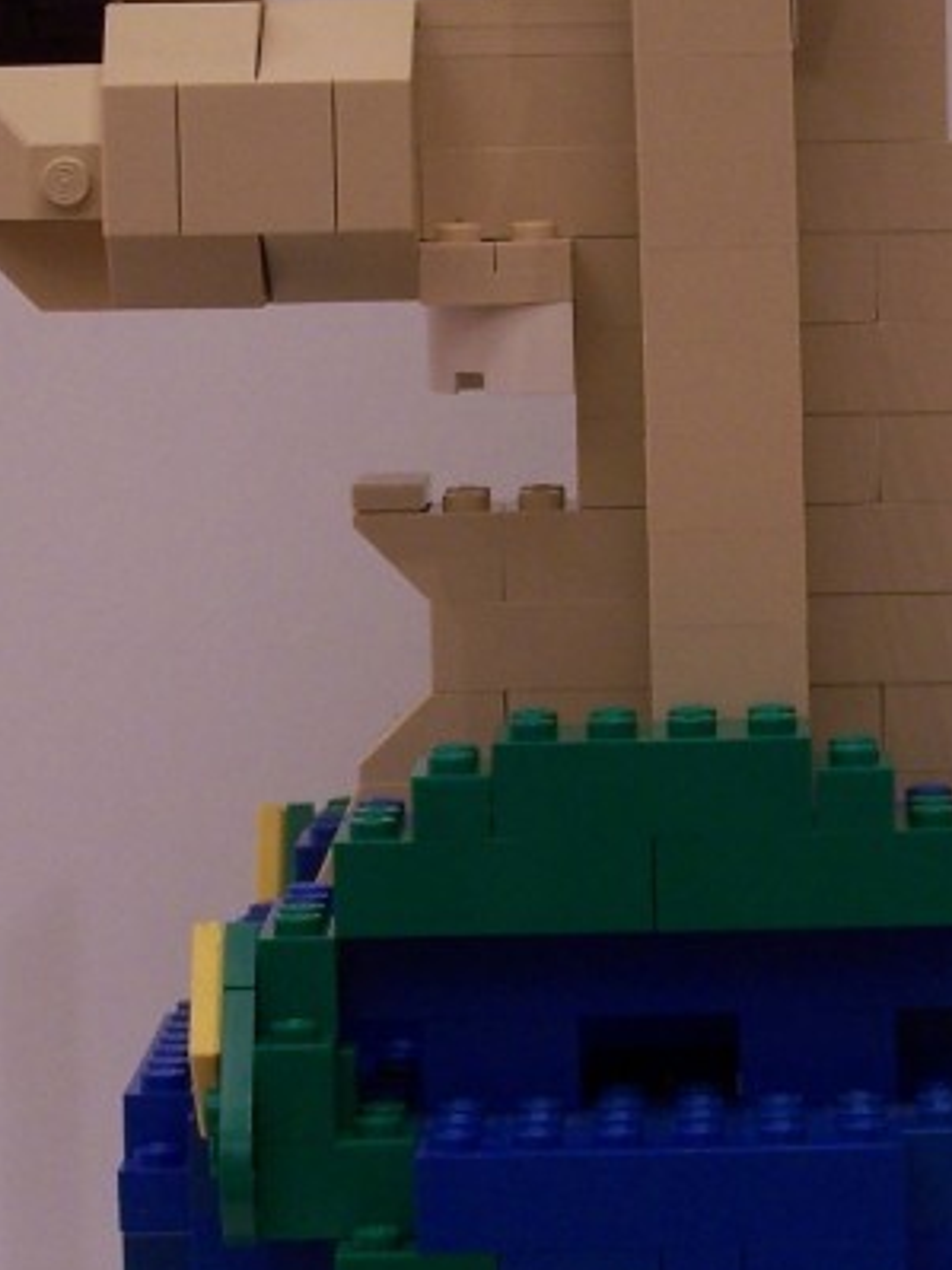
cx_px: 557
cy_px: 649
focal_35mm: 172
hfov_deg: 8.6
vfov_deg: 11.5
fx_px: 6310
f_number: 3.2
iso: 80
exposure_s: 1/4
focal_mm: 11.1
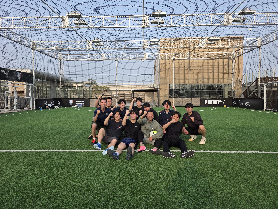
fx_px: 185
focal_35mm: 23
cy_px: 104
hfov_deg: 73.9
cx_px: 139
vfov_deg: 58.9
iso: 80
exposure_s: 1/2524
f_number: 1.7
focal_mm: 6.3
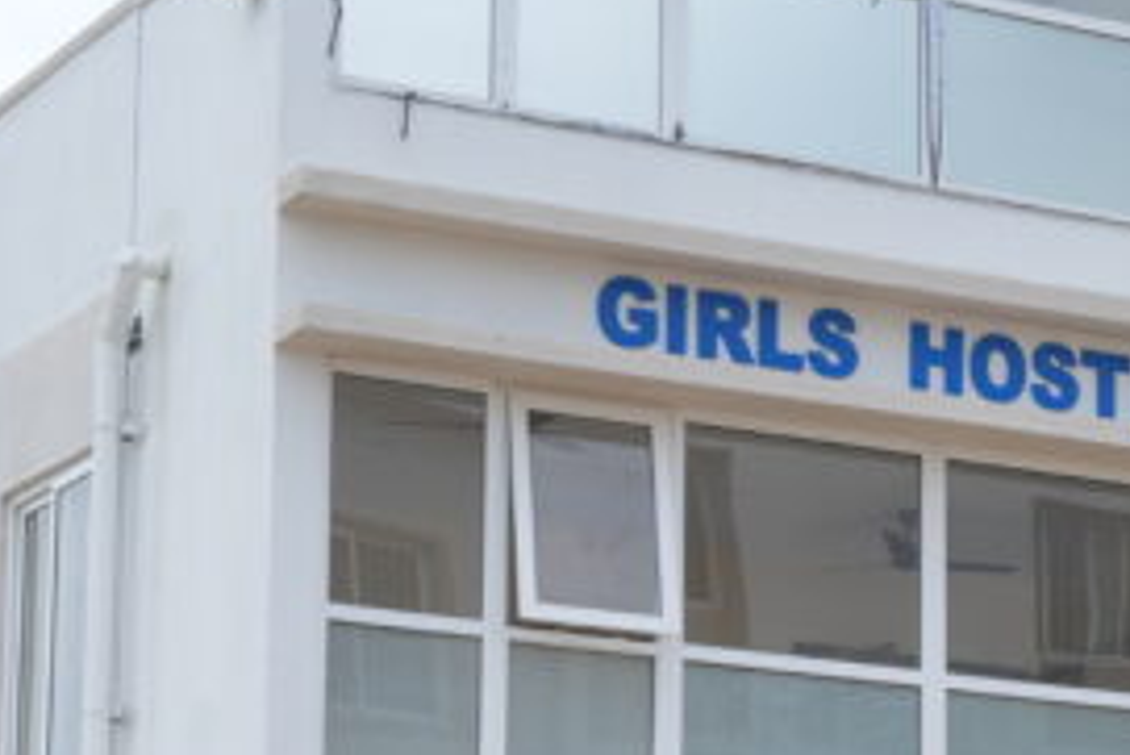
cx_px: 1222
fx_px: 4939
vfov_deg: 8.7
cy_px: 732
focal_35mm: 157
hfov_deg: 12.8
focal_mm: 41.6
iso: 200
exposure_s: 1/350
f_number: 8
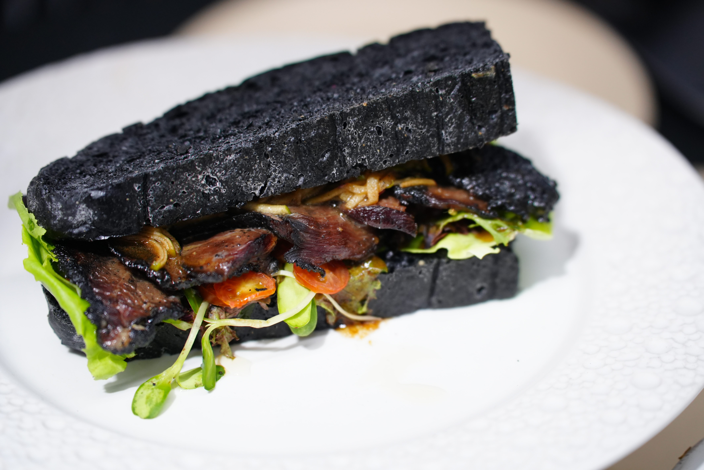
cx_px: 352
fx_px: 2796
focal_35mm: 143
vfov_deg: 9.6
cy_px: 235
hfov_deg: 14.3
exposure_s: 1/200
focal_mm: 143
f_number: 3.2
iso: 1250
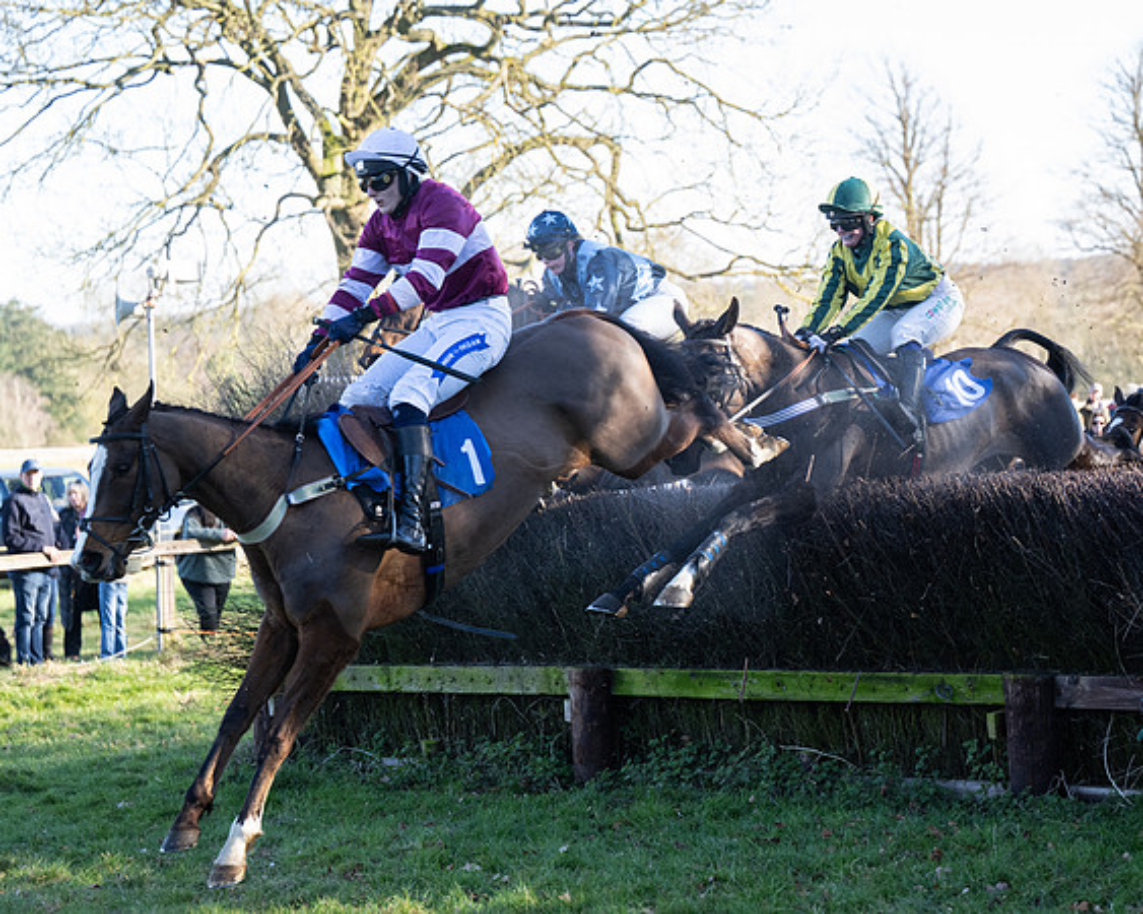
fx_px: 3074
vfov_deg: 16.9
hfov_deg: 21.0
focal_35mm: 91
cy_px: 470
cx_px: 724
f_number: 2.8
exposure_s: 1/1600
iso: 800
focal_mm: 70
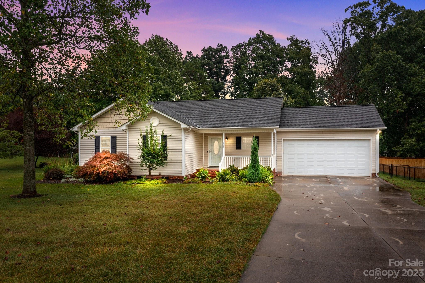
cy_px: 142
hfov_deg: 65.5
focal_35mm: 28
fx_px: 330
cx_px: 212
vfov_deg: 46.4
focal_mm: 10.26
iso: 100
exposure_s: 1/200
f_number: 5
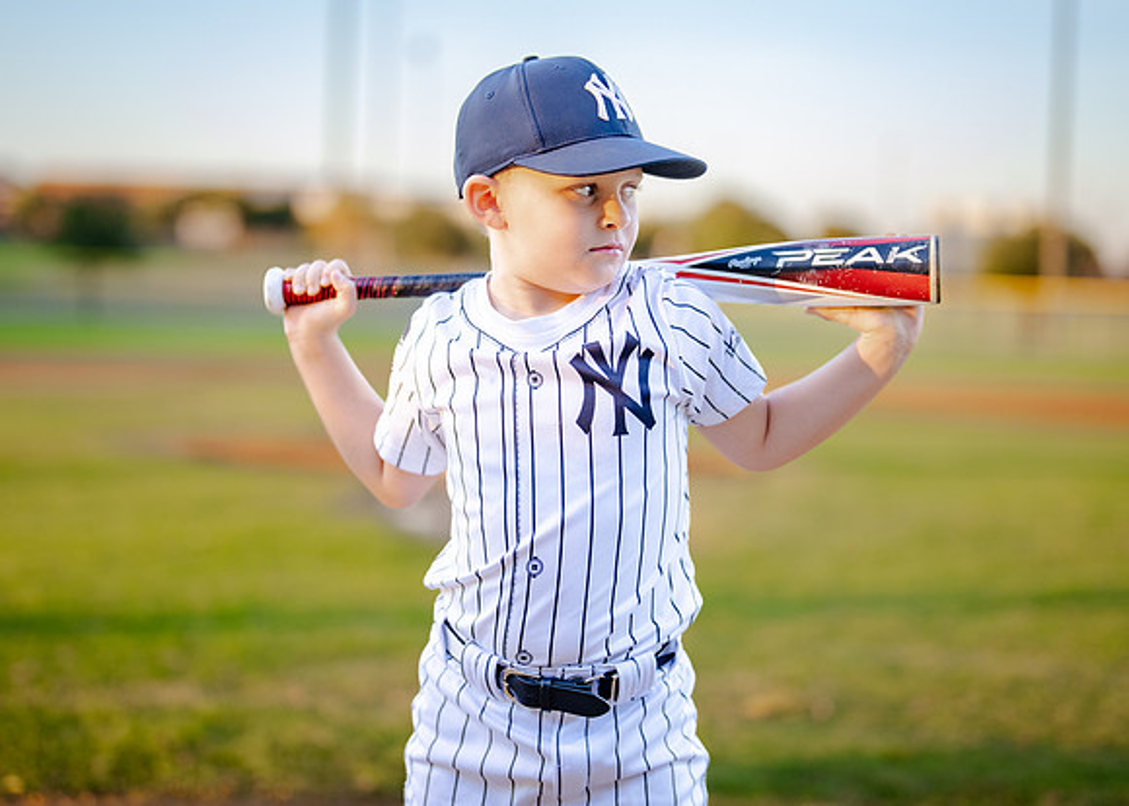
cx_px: 546
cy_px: 378
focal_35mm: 68
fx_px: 2181
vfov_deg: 20.9
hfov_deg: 29.0
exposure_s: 1/1600
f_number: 1.2
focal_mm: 50
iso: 250
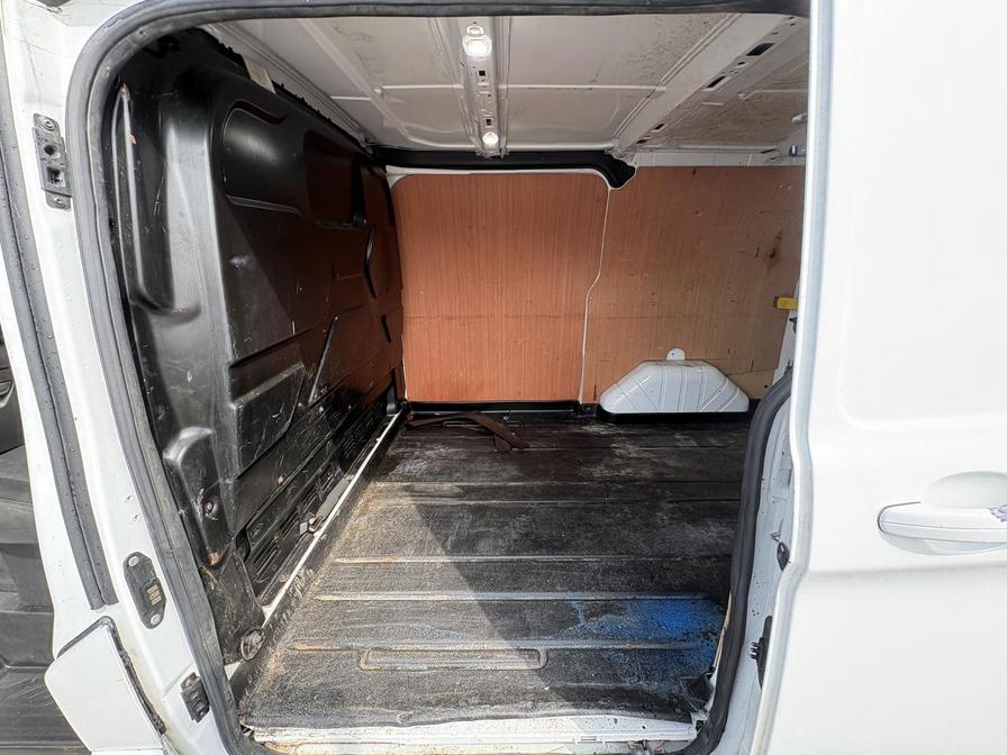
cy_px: 378
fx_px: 407
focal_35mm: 14
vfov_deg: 85.7
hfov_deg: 102.1
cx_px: 504
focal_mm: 2.22
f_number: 2.2
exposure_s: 1/136
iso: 64
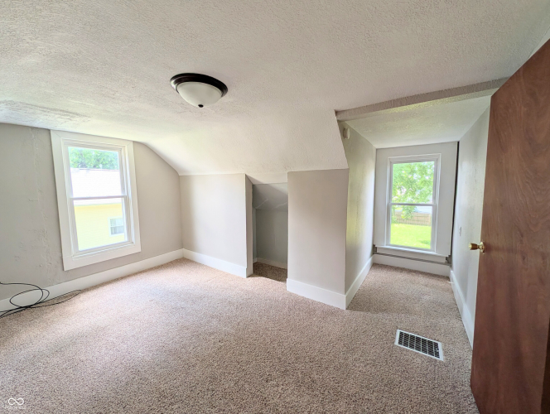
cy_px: 207
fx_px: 191
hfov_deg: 110.5
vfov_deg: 94.6
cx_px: 275
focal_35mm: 12
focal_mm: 2.02
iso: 36
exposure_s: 1/124
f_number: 1.7
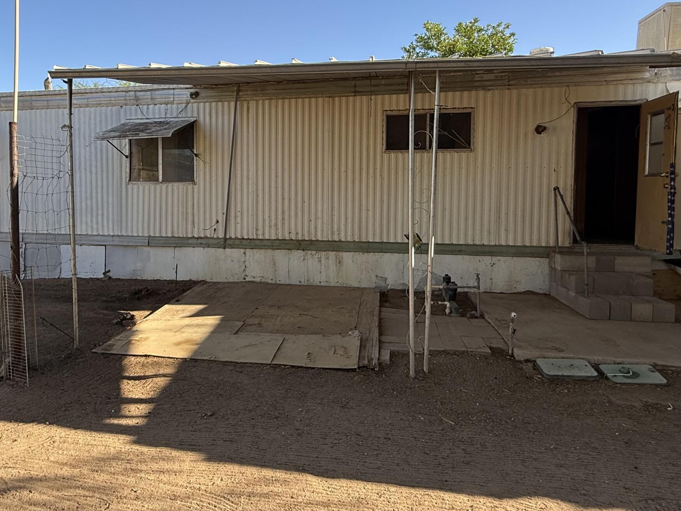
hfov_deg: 71.0
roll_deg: -1.1
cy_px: 217
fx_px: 472
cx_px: 279
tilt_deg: -1.6
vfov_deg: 56.6
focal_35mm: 24
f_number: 2.2
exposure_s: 1/424
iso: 64
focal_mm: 2.22
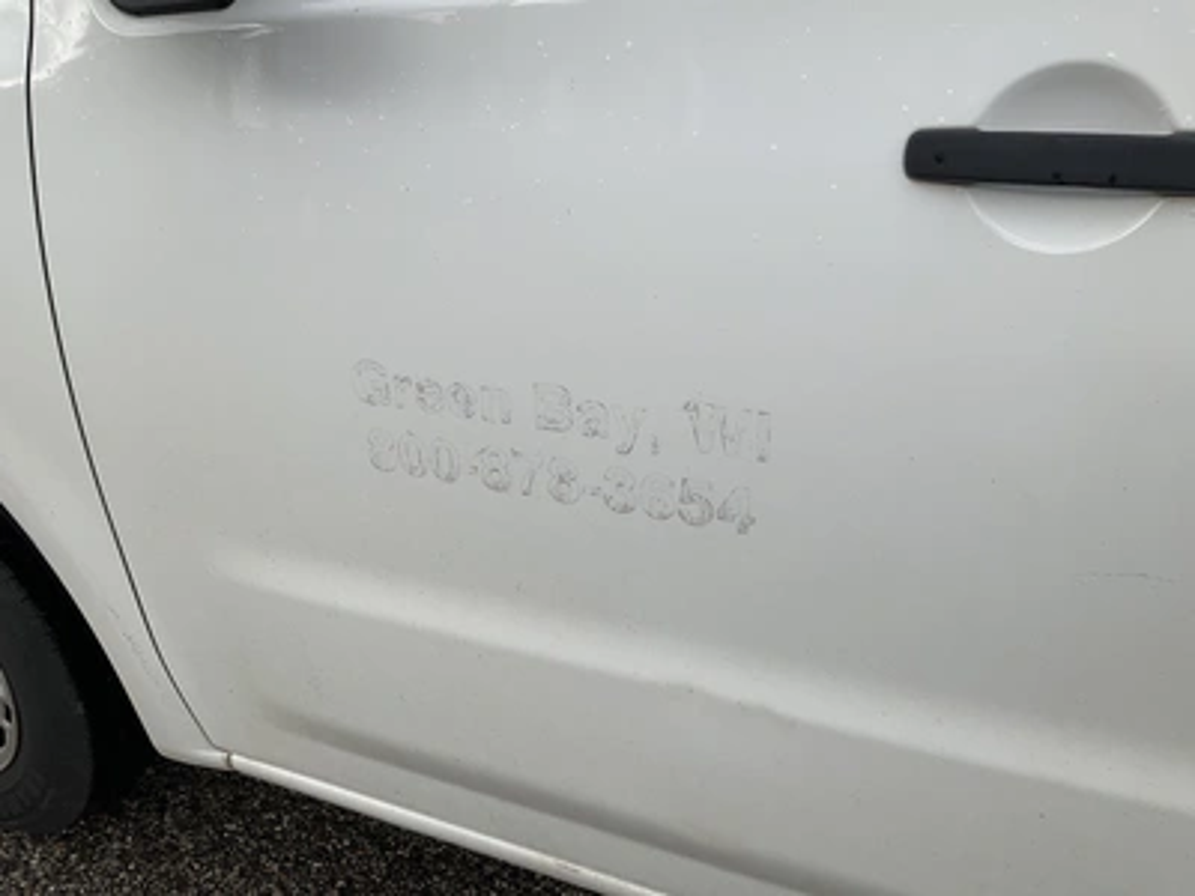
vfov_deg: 48.2
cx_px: 598
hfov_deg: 61.7
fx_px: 1001
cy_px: 448
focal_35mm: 29
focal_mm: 3
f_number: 1.8
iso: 25
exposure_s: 1/829
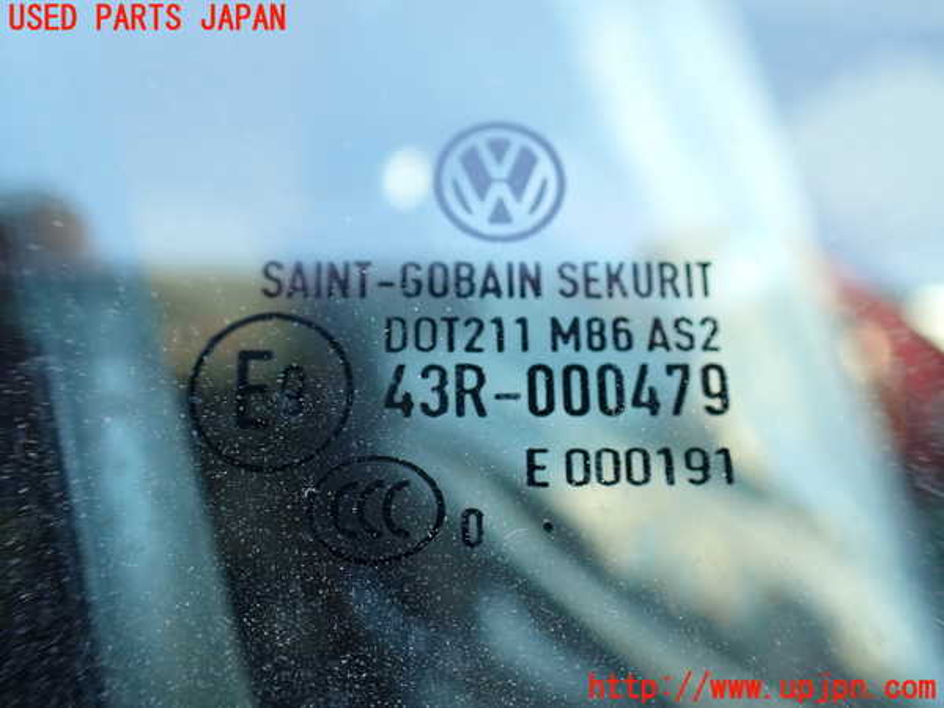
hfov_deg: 60.0
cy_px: 354
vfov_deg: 46.8
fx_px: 818
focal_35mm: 30
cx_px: 472
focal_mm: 5.4
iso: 200
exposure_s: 1/125
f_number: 2.3
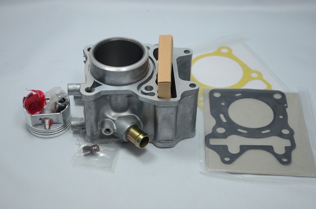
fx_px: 591
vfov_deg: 20.1
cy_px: 104
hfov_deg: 29.9
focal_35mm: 68
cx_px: 158
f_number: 6.3
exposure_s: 1/60
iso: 125
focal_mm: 45
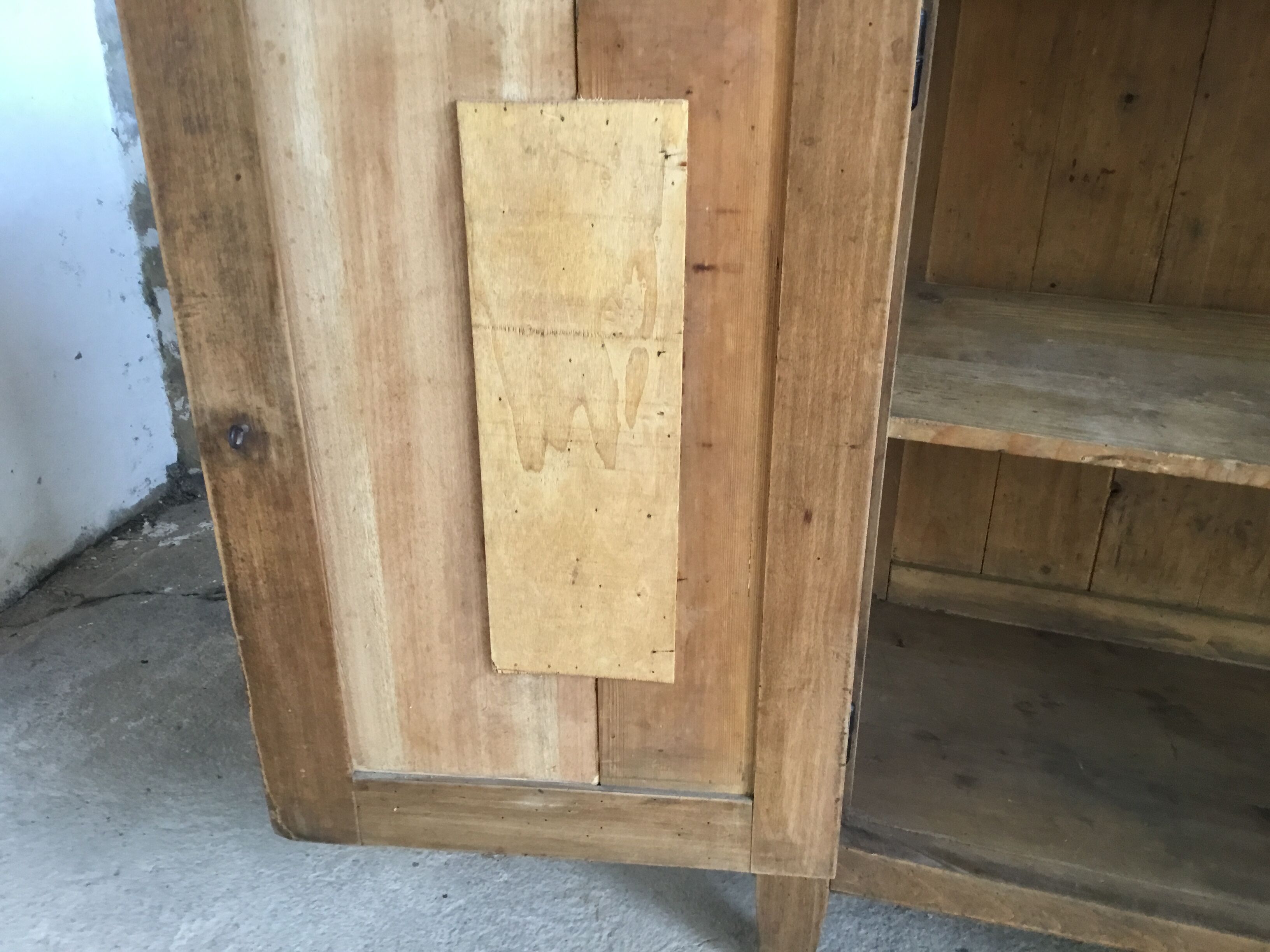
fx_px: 1137
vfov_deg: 45.4
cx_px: 635
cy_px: 476
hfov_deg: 58.4
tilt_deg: -22.9
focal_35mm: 31
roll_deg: +0.3
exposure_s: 1/33
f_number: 2.4
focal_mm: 3.3
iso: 125
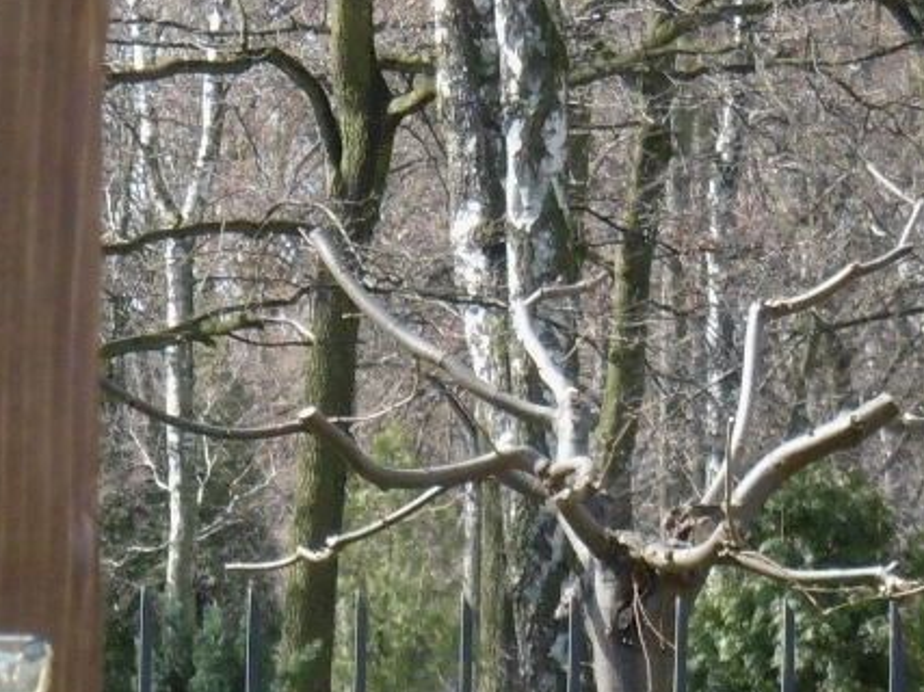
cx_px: 89
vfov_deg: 3.4
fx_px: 11528
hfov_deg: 4.6
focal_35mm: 432
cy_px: 1509
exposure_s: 1/125
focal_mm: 16.2
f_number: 4.7
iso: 100
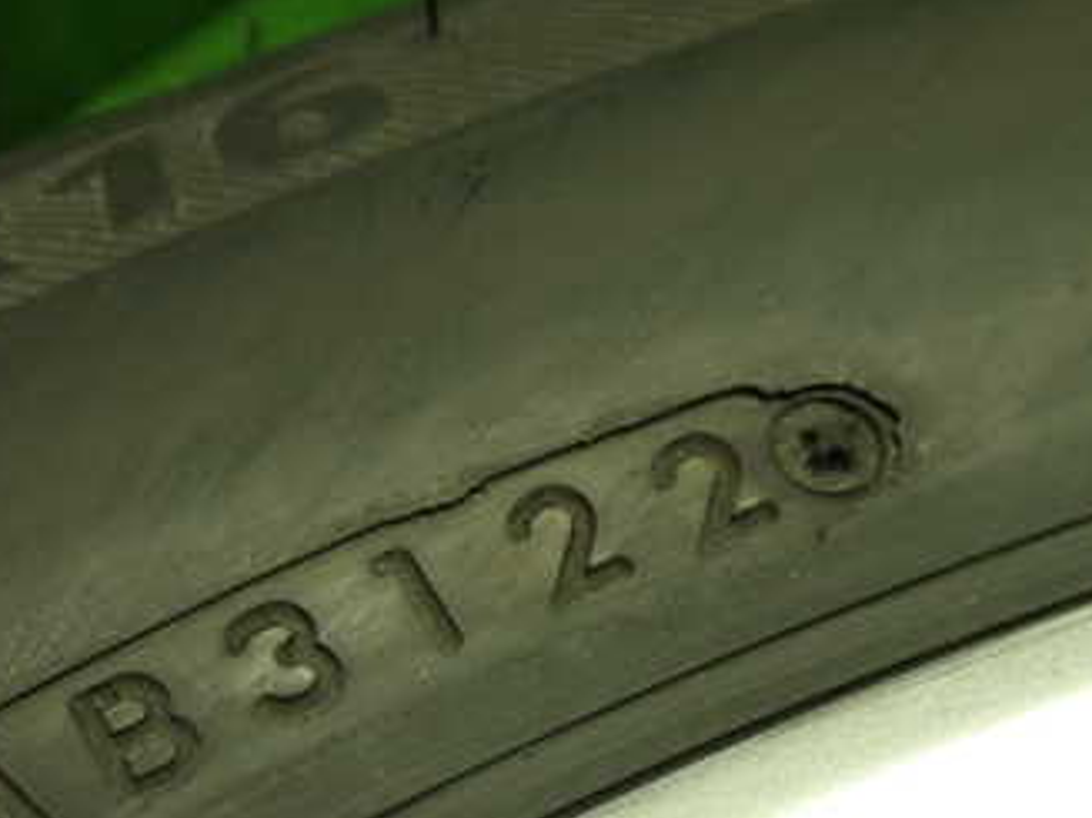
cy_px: 741
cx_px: 317
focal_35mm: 66
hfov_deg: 29.1
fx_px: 2081
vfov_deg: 21.7
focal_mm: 6.37
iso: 200
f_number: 2.5
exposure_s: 1/40
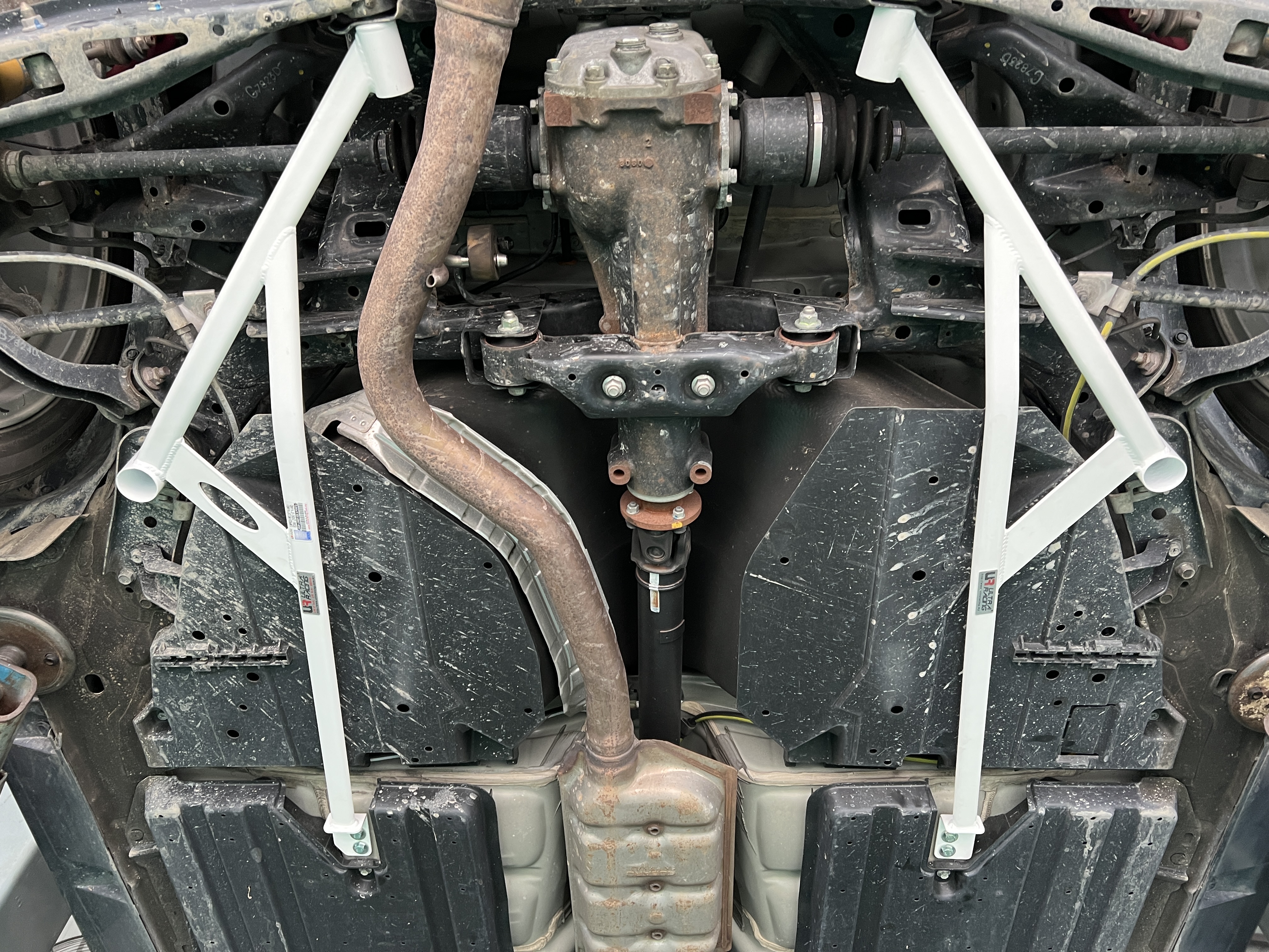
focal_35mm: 26
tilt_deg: +58.5
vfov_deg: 53.1
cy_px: 476
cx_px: 634
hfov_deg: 67.3
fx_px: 953
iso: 200
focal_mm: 5.7
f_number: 1.5
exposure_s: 1/60
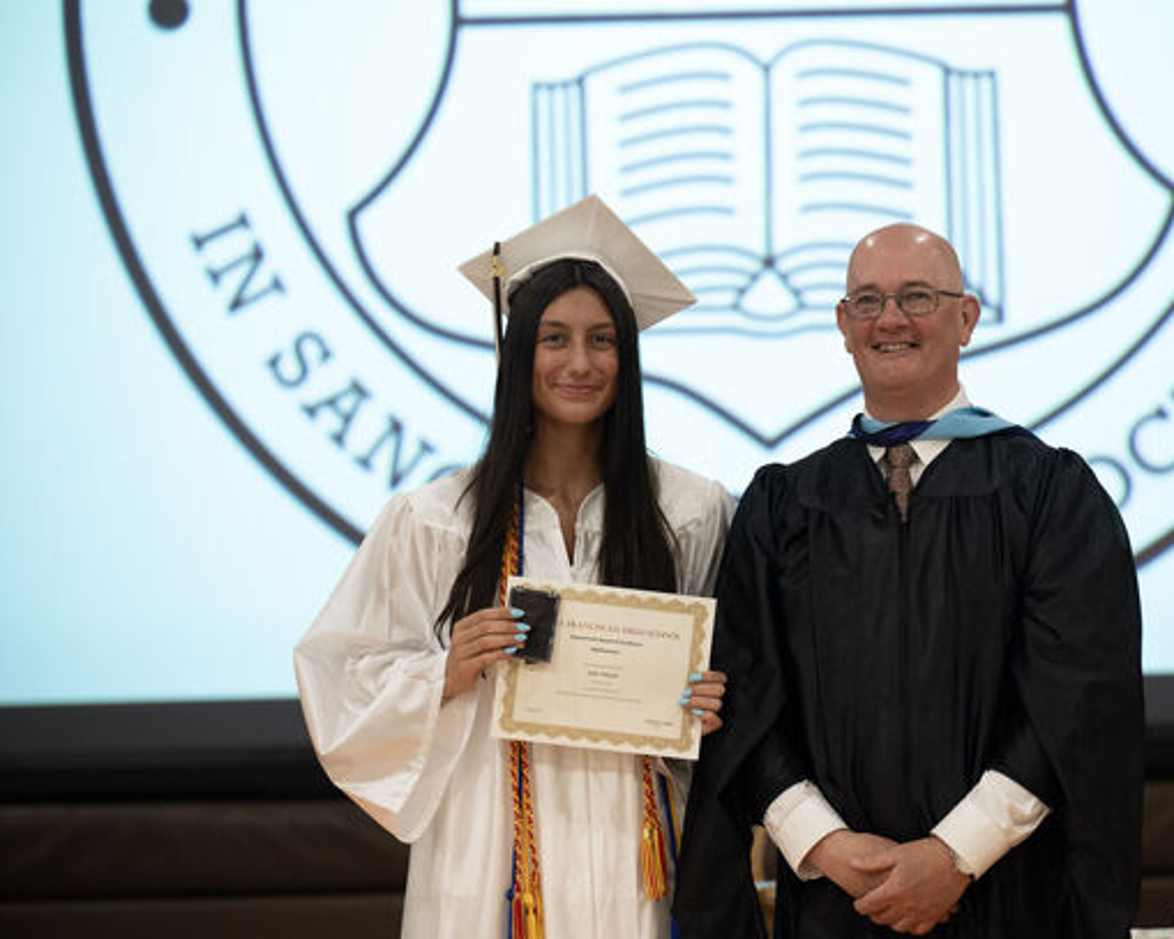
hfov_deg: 9.5
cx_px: 707
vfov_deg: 7.6
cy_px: 471
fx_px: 7087
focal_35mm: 204
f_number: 4
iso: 1600
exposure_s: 1/100
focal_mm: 180
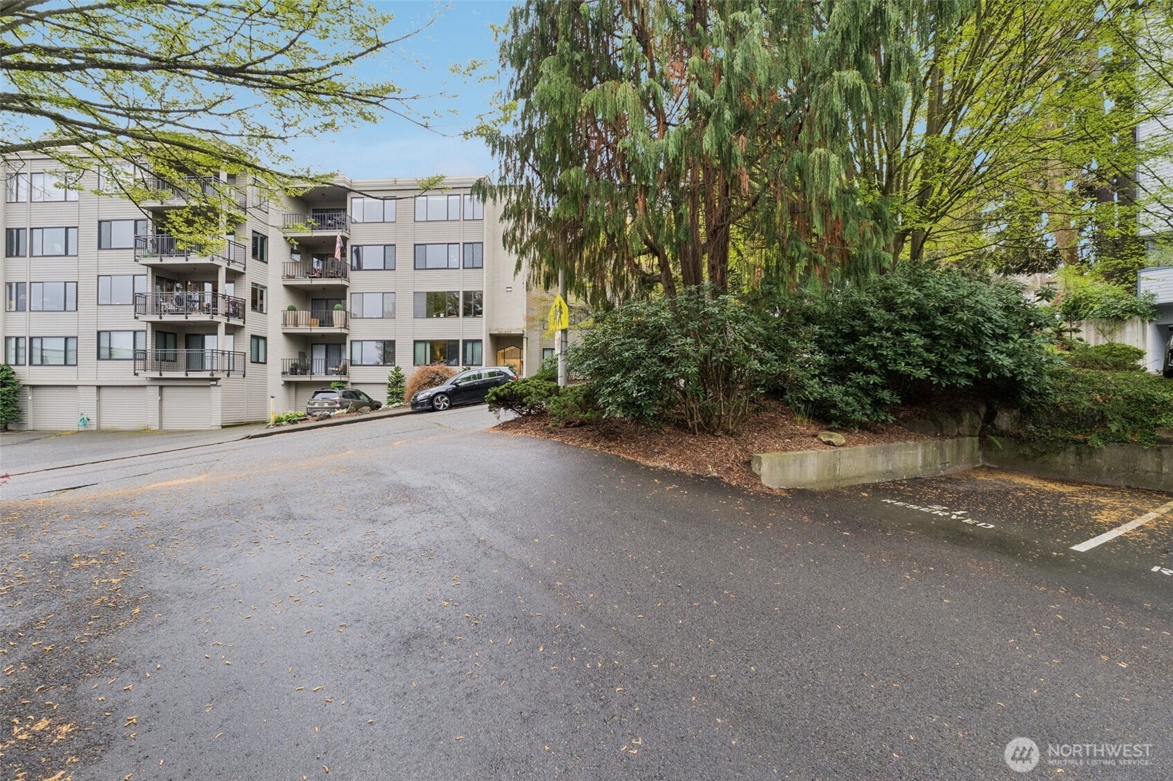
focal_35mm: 15
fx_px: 489
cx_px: 586
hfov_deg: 100.4
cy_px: 390
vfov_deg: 77.3
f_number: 9
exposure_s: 1/30
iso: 1000
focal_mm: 10
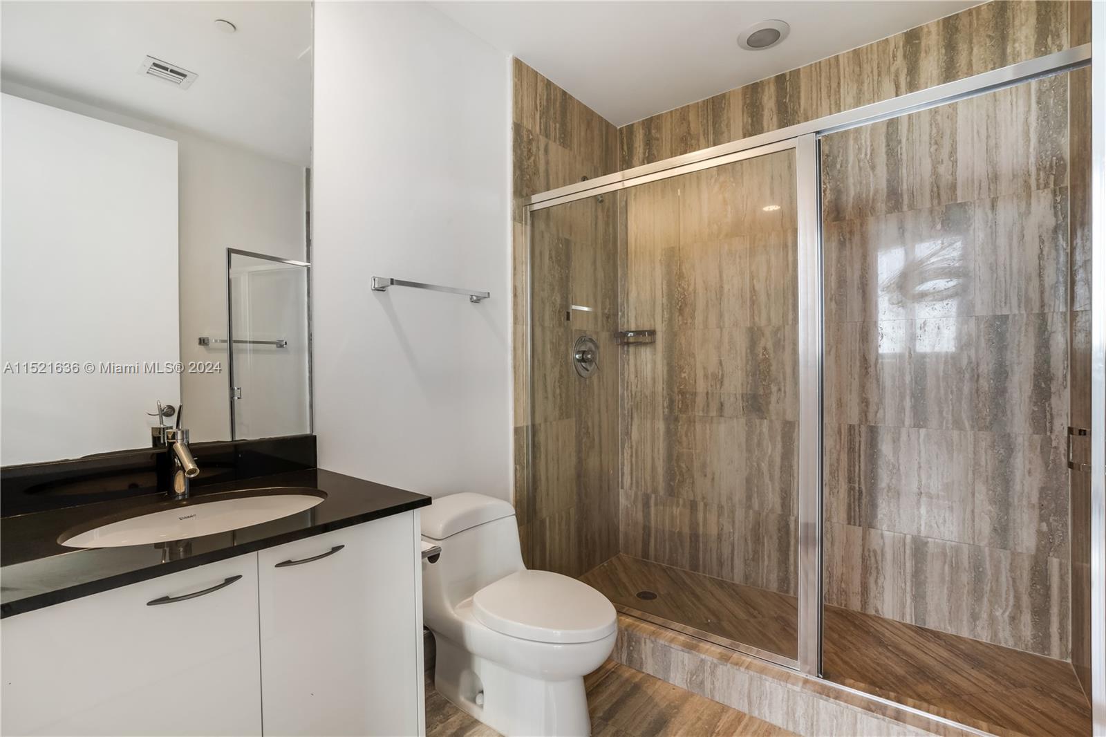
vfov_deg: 73.7
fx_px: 491
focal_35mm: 16
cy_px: 368
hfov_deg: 96.7
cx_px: 553
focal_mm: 16
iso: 100
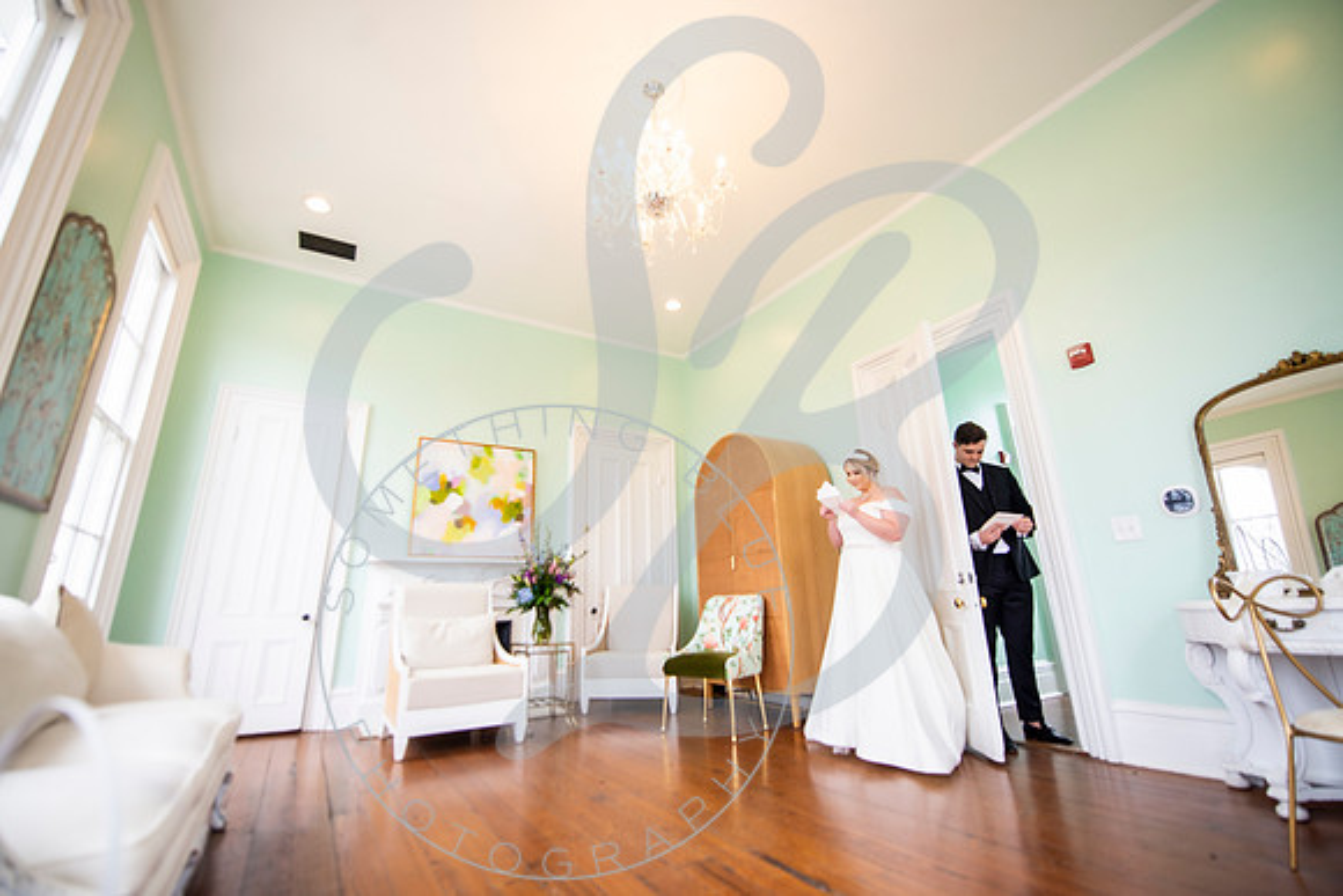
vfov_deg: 76.2
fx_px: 571
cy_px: 448
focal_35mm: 15
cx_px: 664
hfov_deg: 99.2
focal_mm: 15
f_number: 2.8
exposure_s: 1/200
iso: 500
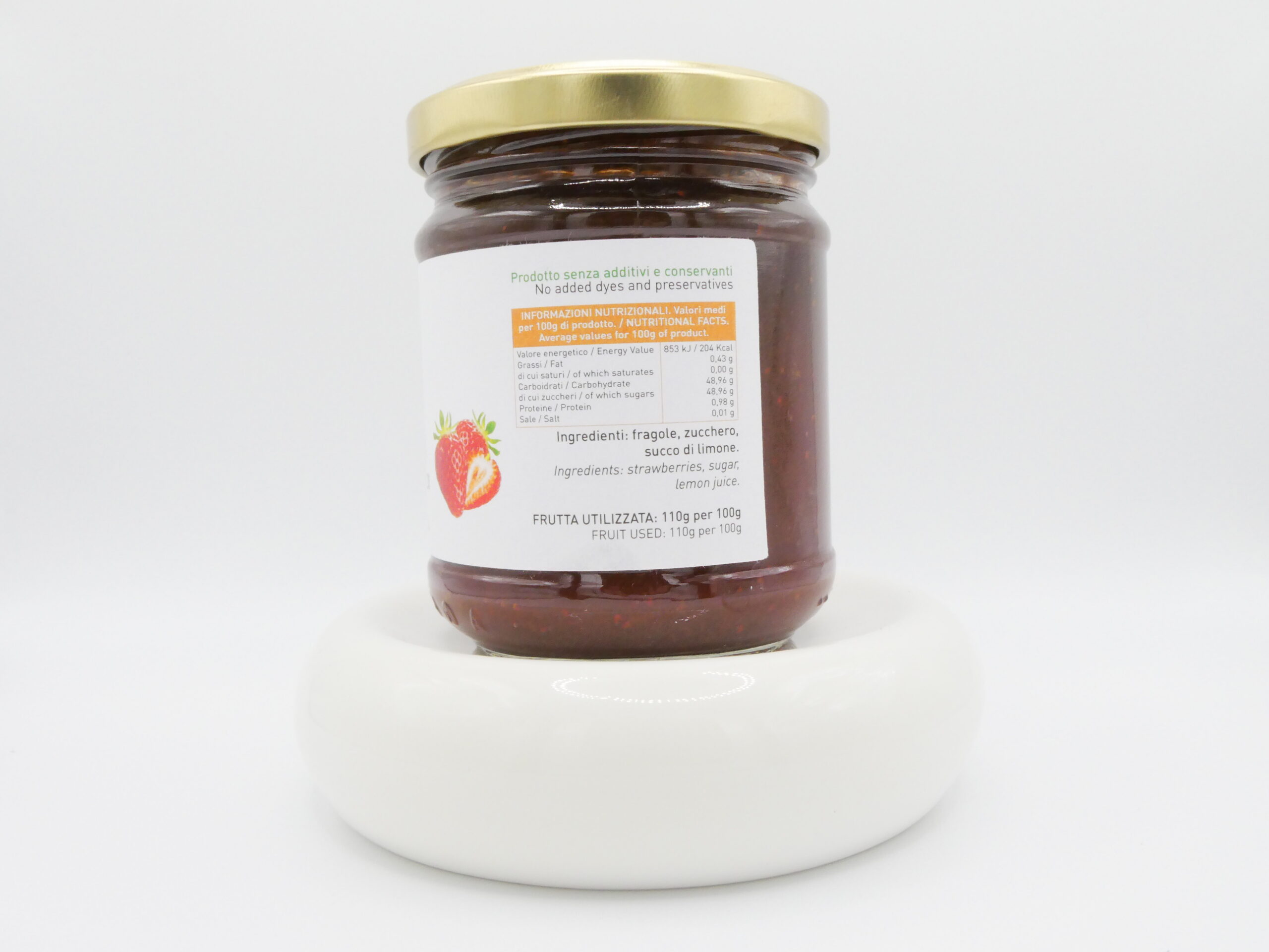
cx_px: 634
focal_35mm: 33
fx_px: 1210
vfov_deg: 42.9
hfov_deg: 55.4
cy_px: 476
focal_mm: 5.8
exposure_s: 1/80
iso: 100
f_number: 6.3
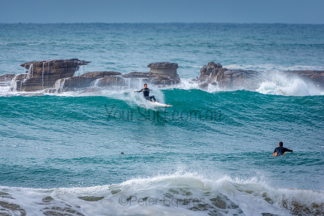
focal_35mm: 750
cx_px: 162
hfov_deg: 2.7
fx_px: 6751
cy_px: 108
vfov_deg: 1.8
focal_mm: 500
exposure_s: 1/500
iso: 100
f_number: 5.6
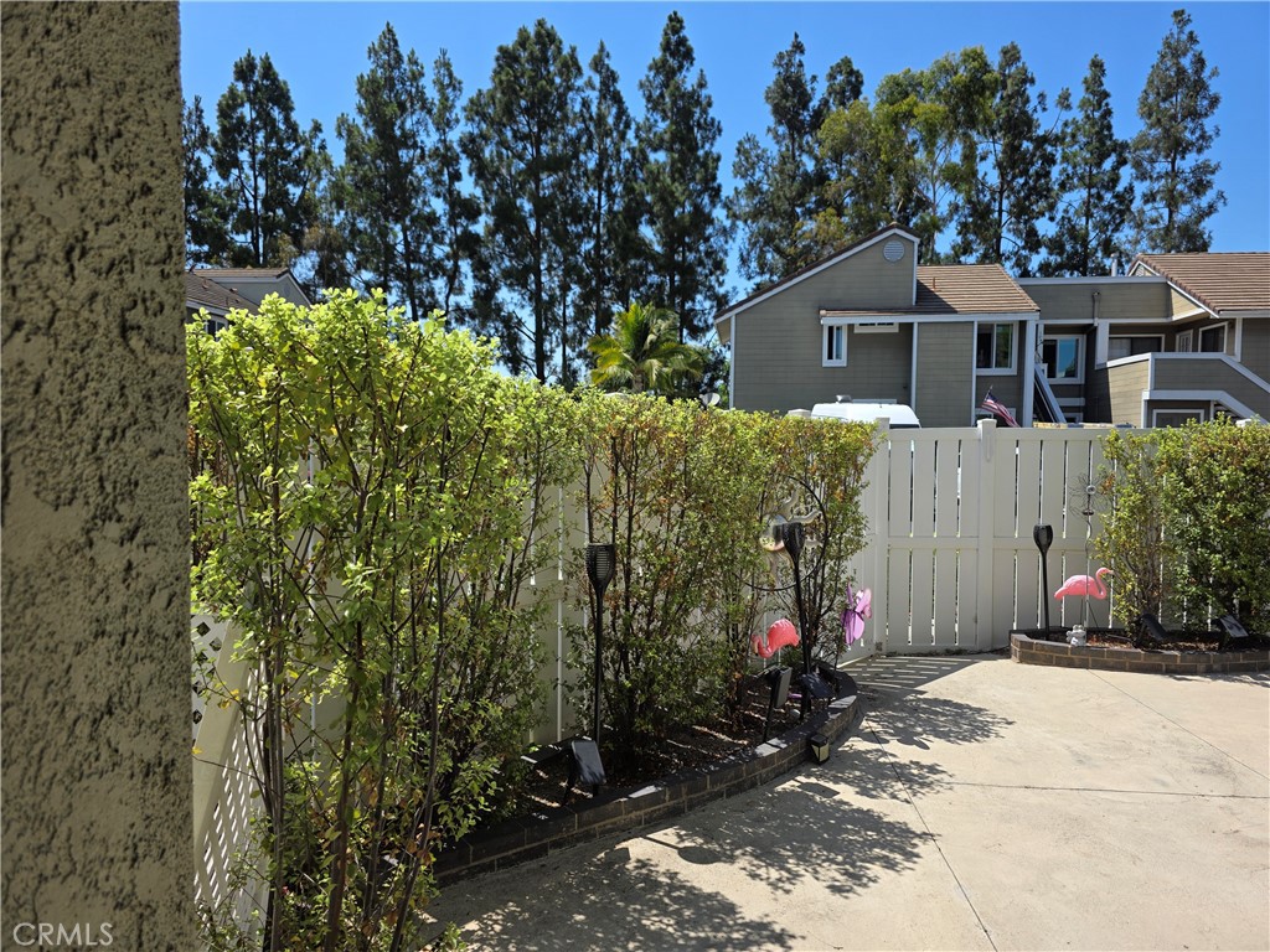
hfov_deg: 73.9
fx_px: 844
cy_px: 476
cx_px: 635
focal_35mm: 23
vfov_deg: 58.9
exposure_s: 1/5017
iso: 80
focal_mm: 6.3
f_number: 1.7
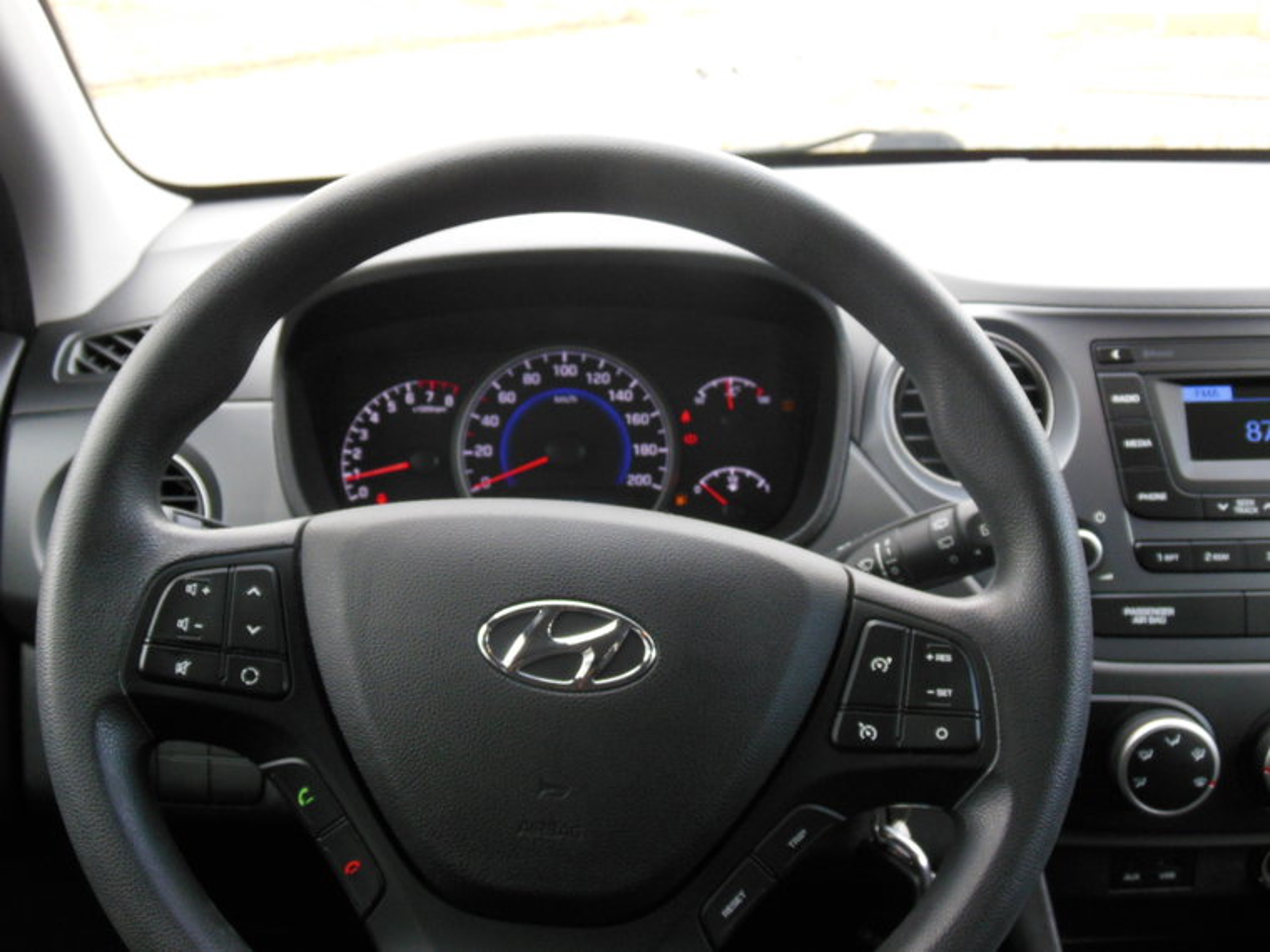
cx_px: 635
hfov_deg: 43.9
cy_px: 476
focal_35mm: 43
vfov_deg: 33.6
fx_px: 1578
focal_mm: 7.7
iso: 400
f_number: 3.8
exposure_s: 1/160
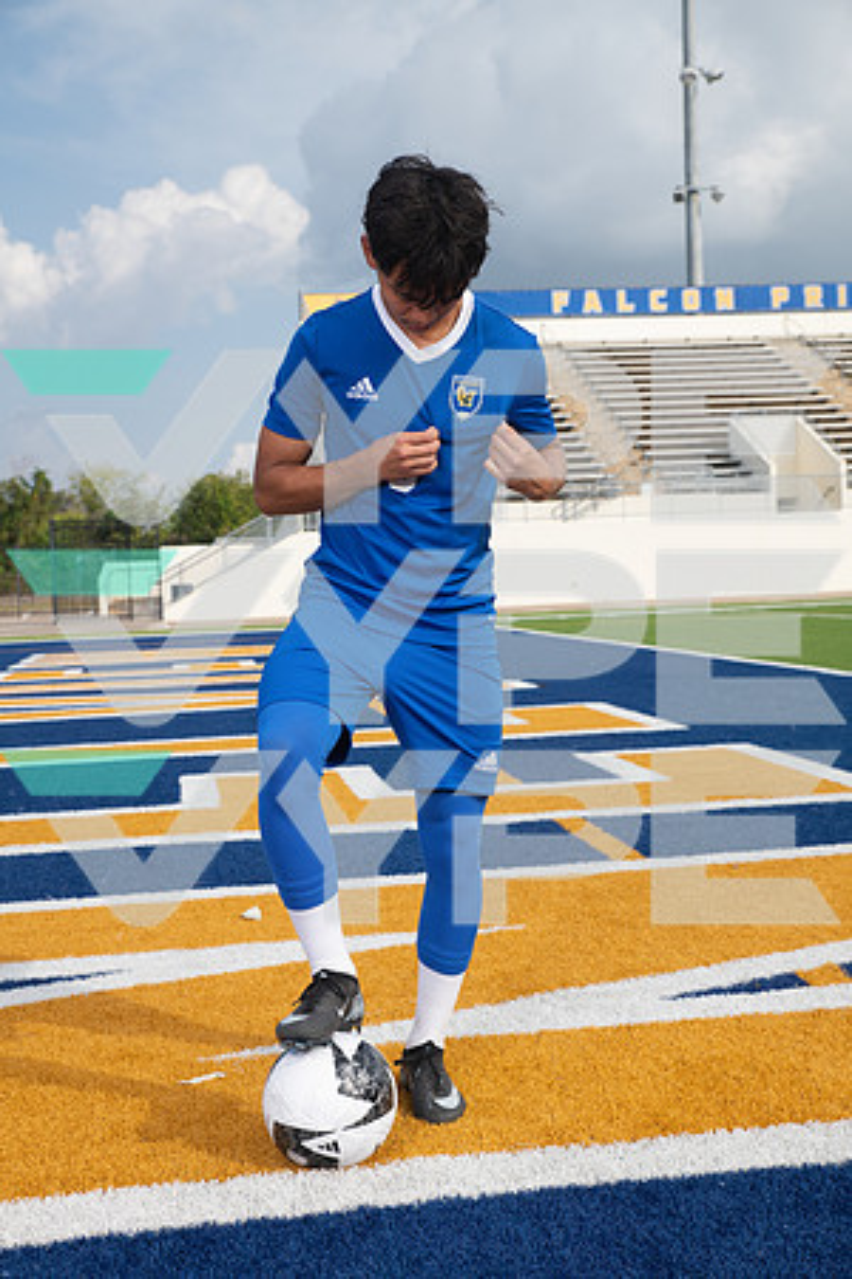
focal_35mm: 48
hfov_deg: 28.1
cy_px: 640
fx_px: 1704
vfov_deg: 41.1
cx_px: 426
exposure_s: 1/400
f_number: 7.1
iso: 100
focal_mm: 48
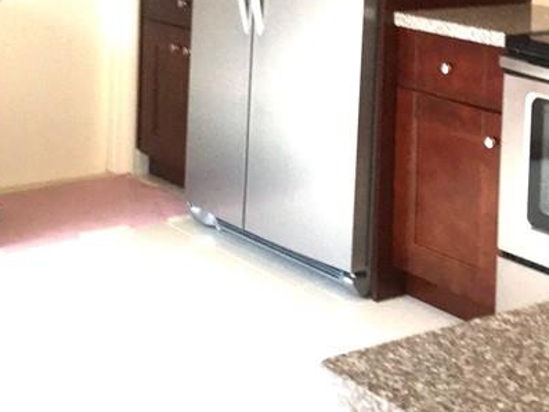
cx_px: 205
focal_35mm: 80
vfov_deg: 17.6
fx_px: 1269
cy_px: -86
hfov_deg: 24.3
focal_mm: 3.3
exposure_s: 1/30
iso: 64
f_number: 2.4
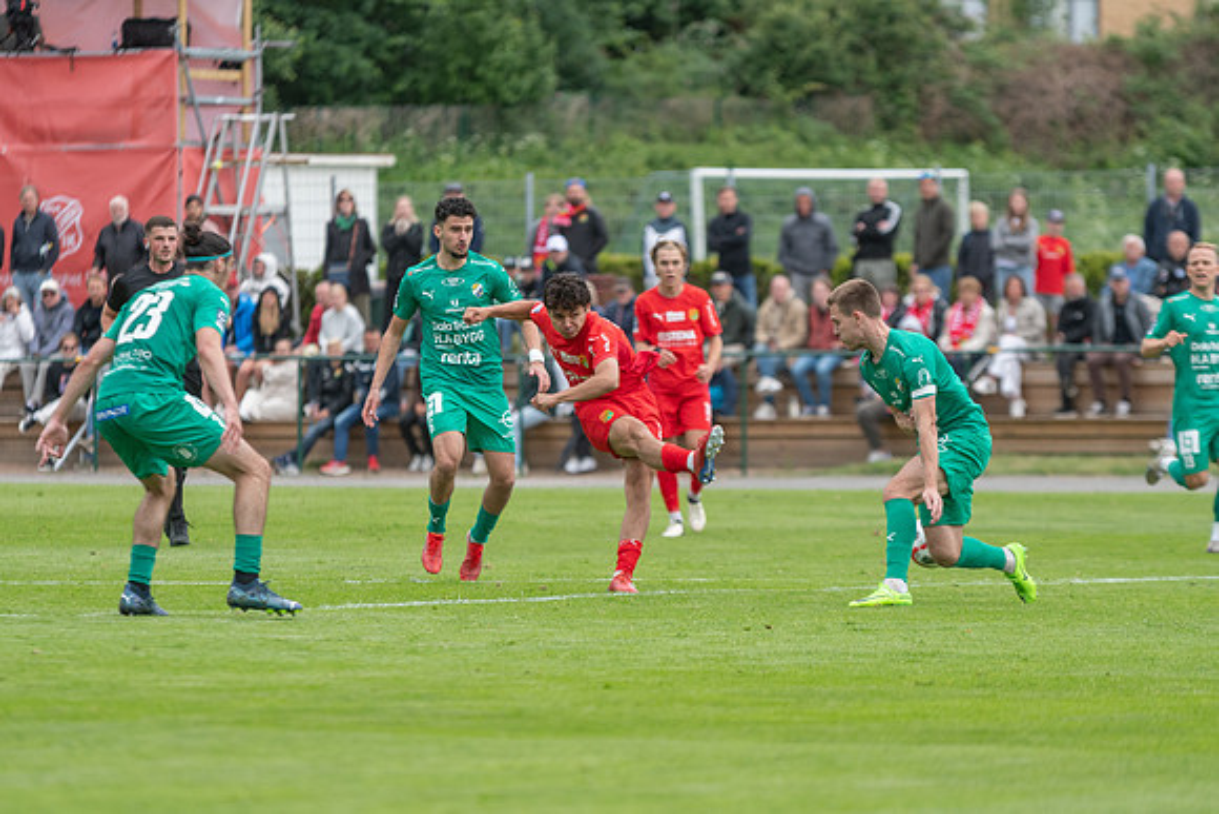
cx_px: 610
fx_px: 8890
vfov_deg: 5.2
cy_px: 407
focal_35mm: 262
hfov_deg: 7.8
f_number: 3.2
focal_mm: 175
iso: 450
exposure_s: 1/1250
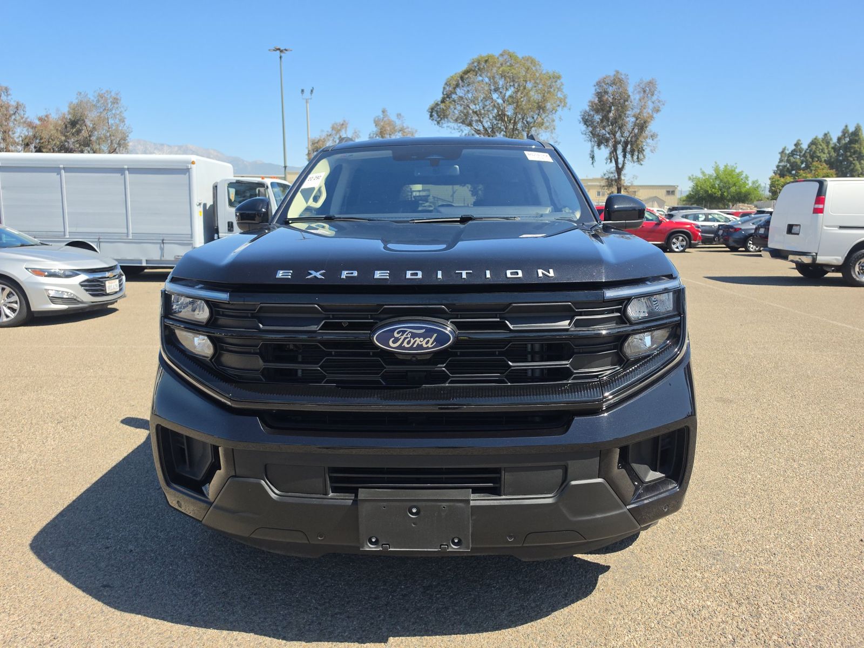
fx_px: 574
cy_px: 324
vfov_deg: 58.9
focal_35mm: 23
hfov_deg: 73.9
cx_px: 432
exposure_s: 1/3264
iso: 63
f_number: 1.4
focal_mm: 6.5
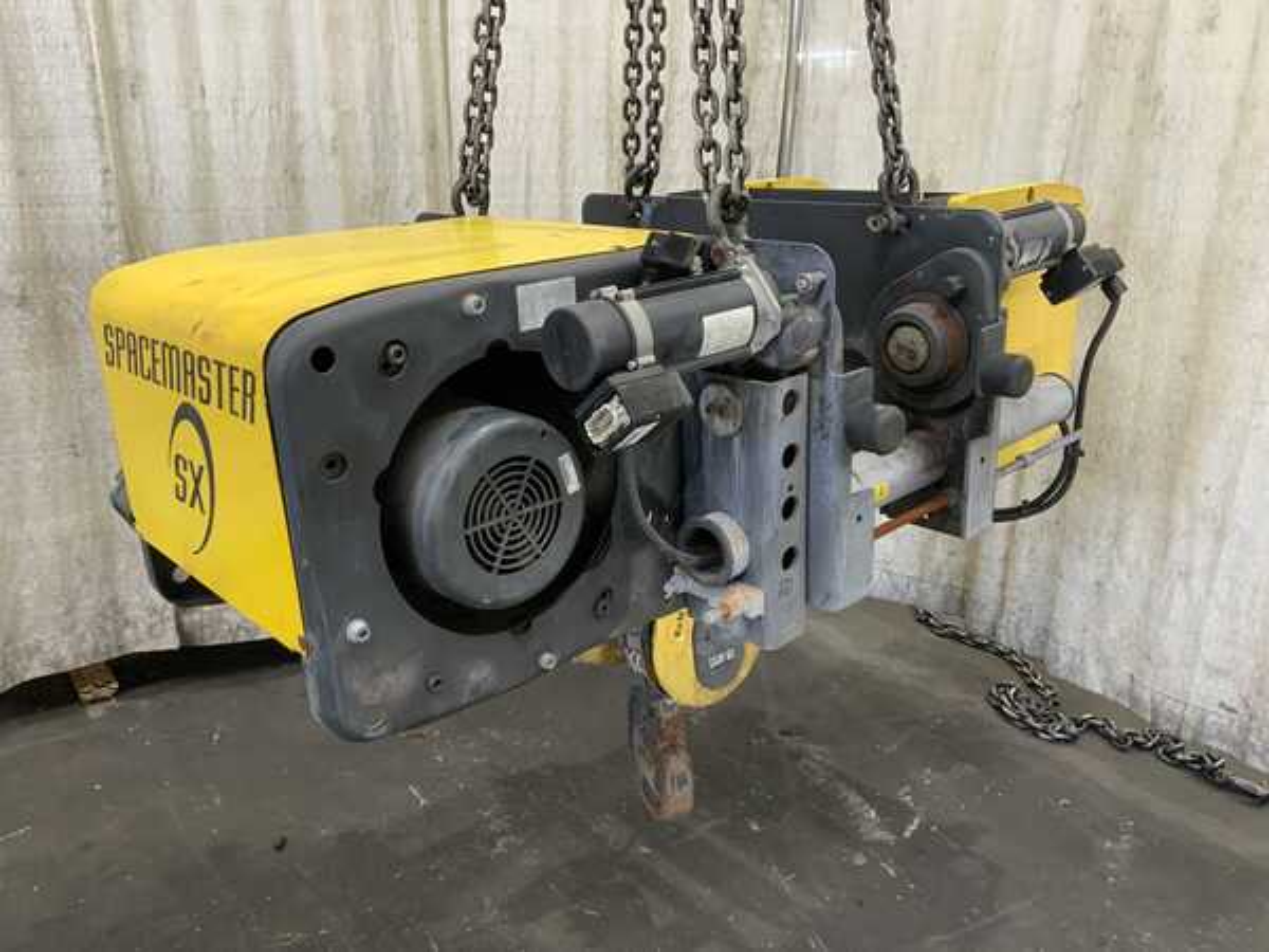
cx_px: 634
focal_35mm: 29
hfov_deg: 61.7
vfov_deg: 48.2
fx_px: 1063
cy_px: 476
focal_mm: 3
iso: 100
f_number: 1.8
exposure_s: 1/60
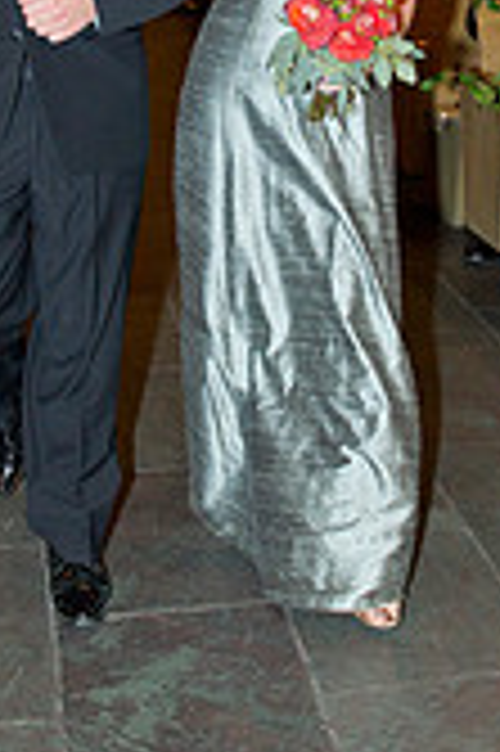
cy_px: 36
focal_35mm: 78
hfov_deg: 17.5
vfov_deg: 25.0
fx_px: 1628
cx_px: 268
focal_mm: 29
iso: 1600
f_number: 4
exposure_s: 1/80
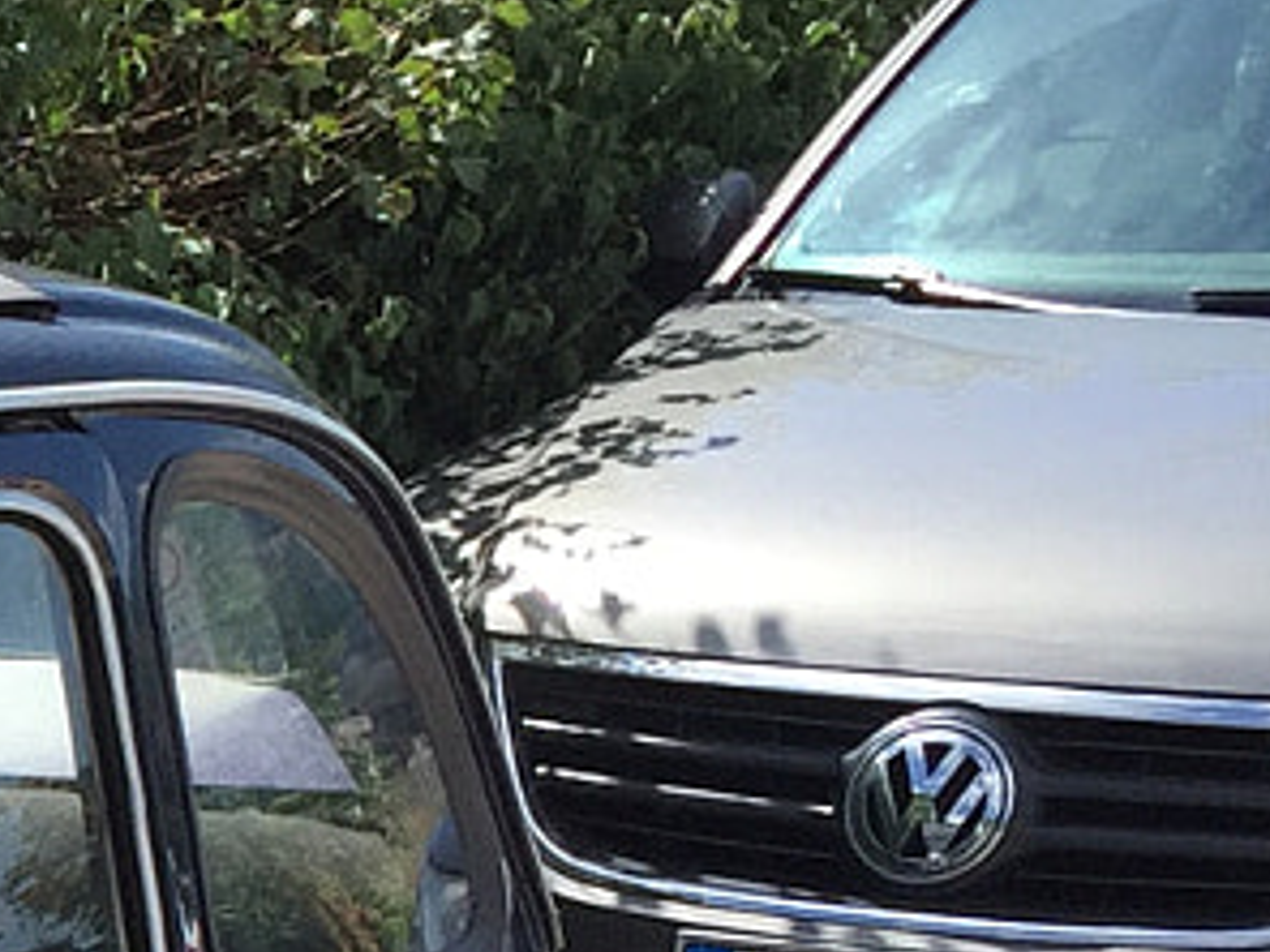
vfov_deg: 9.0
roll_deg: -0.6
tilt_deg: -18.4
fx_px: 5760
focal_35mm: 157
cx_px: -1304
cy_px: 1698
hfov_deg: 11.3
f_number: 2.2
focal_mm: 4.15
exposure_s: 1/1199
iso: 32
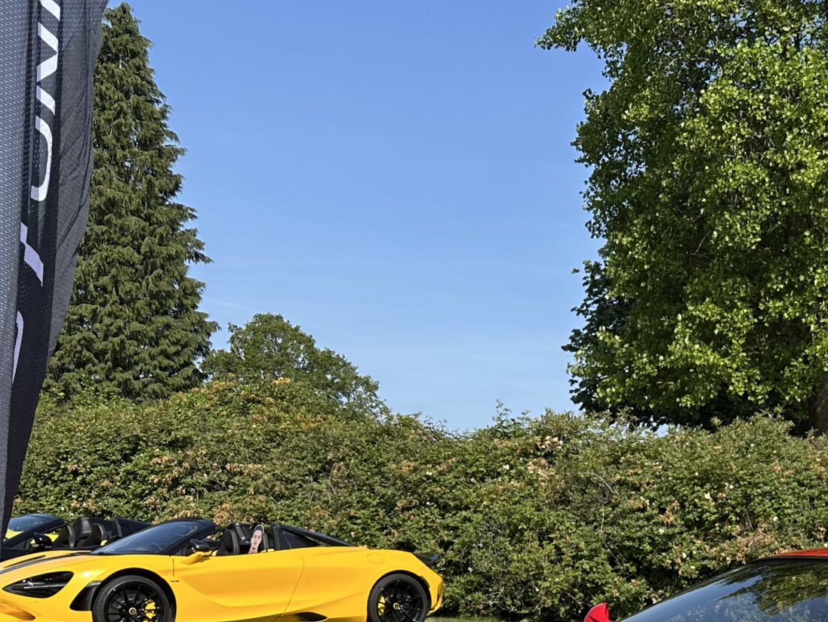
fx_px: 1340
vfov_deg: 24.5
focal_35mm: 56
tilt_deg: -4.6
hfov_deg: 32.2
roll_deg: -1.6
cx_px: 790
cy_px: 673
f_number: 1.78
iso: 80
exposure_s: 1/2882
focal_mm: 6.86
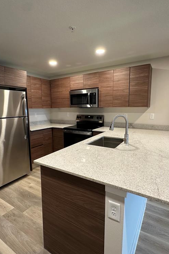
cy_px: 126
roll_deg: +0.0
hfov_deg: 61.8
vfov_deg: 84.0
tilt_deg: -7.4
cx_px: 77
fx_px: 141
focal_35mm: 20
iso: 200
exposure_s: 1/60
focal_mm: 2.22
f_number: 2.2
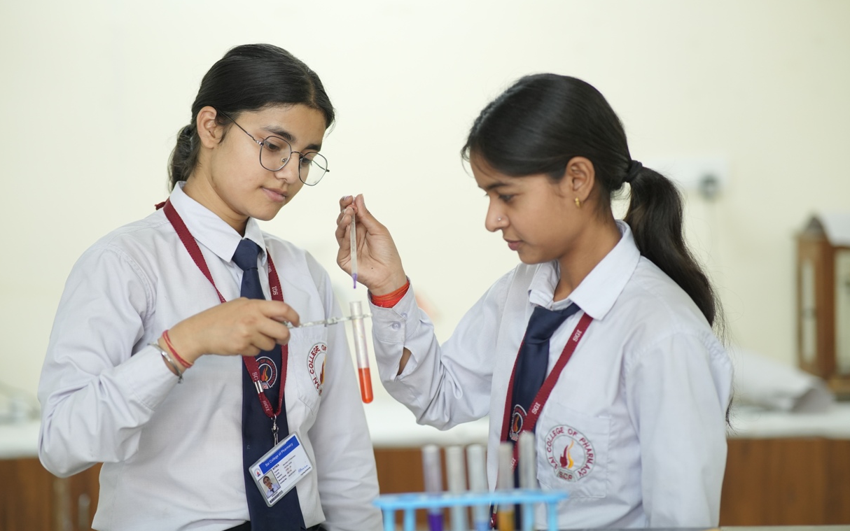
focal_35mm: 90
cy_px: 254
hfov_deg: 23.0
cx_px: 414
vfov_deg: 14.5
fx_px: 2085
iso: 1000
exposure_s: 1/100
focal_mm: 85
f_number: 2
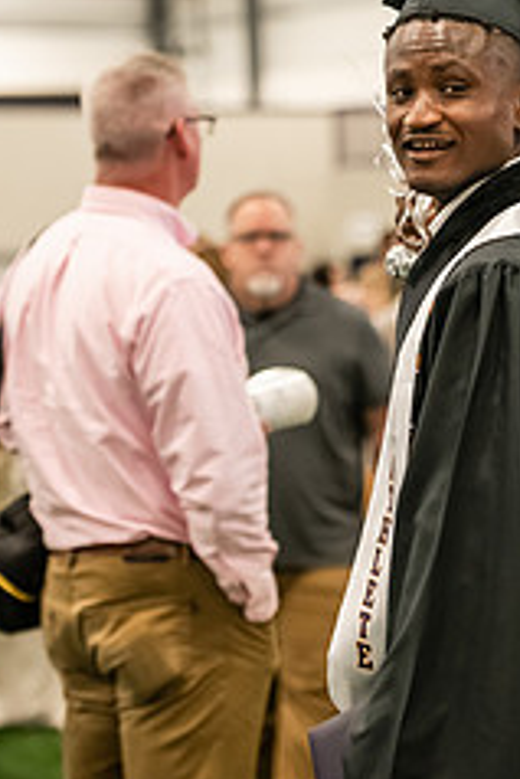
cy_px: 95
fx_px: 3678
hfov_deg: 8.1
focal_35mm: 170
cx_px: 415
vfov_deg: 12.0
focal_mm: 90
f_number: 3.2
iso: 3200
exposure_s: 1/200
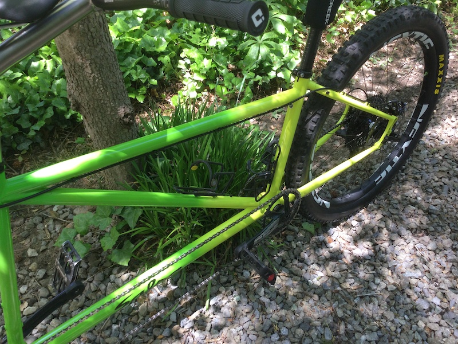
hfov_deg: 58.4
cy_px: 172
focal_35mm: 31
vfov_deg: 45.4
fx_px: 410
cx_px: 229
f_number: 2.4
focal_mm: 3.3
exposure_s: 1/60
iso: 32
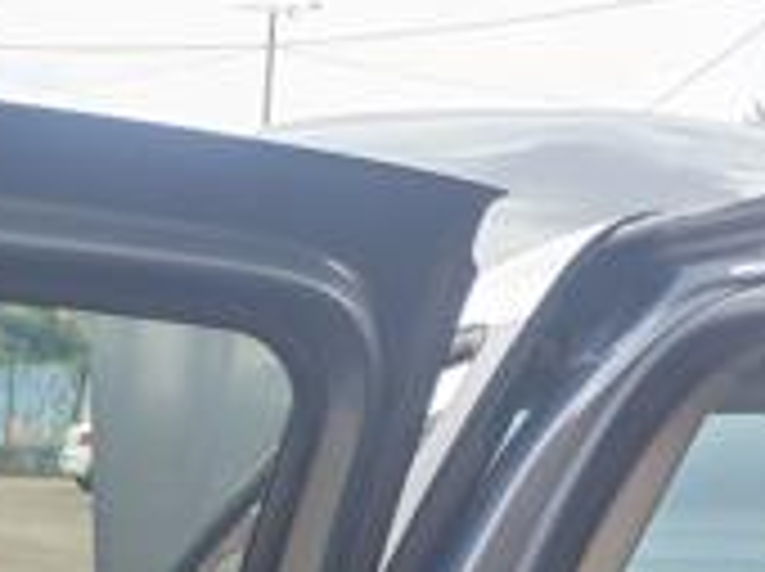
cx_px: -212
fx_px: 2163
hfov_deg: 18.7
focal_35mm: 98
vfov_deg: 13.9
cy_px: 914
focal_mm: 3.98
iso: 25
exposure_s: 1/60
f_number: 1.8
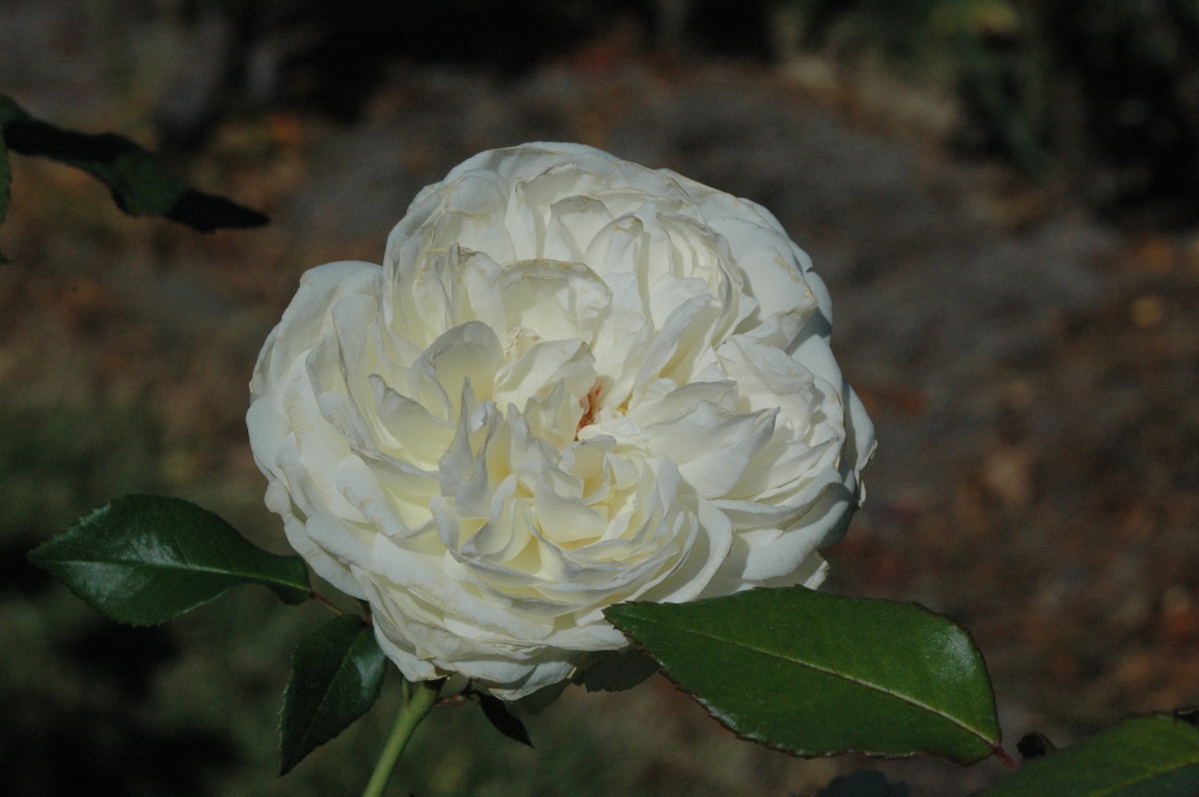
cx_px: 600
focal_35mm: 120
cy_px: 398
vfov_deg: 11.4
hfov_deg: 17.1
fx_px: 3993
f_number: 14
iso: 800
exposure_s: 1/800
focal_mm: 80
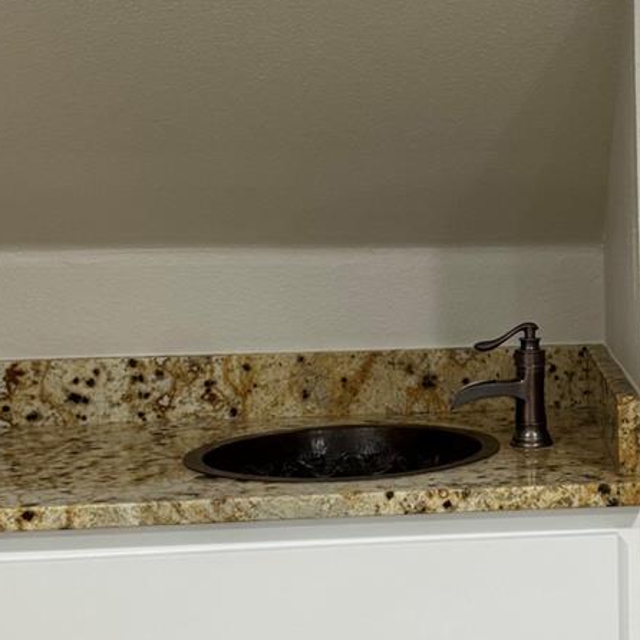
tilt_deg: -3.1
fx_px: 1527
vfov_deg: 23.7
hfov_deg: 22.9
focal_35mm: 73
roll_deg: +1.8
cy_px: 311
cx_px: 601
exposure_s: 1/60
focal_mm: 6.76
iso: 125
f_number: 1.78
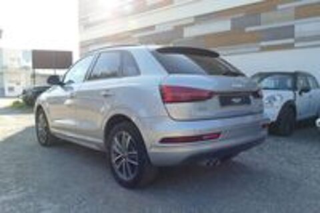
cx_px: 160
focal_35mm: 30
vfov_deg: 43.5
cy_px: 106
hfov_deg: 62.0
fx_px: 266
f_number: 3
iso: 125
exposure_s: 1/320
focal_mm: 10.85
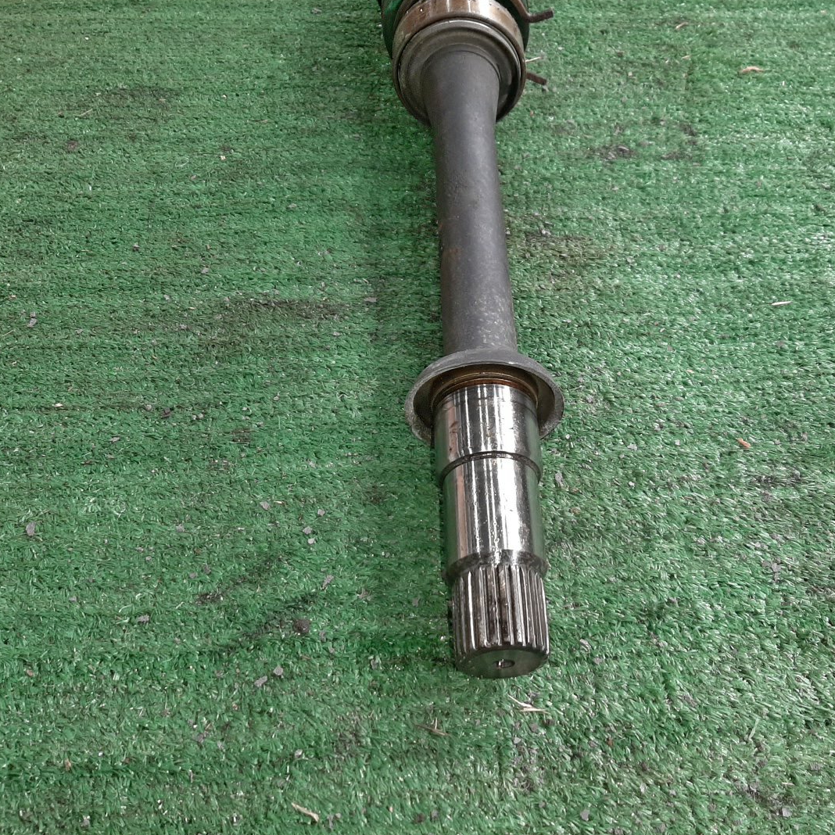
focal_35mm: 31
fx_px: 846
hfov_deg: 52.1
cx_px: 505
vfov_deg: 52.5
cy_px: 417
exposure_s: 1/50
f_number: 1.7
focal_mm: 3.93
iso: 94
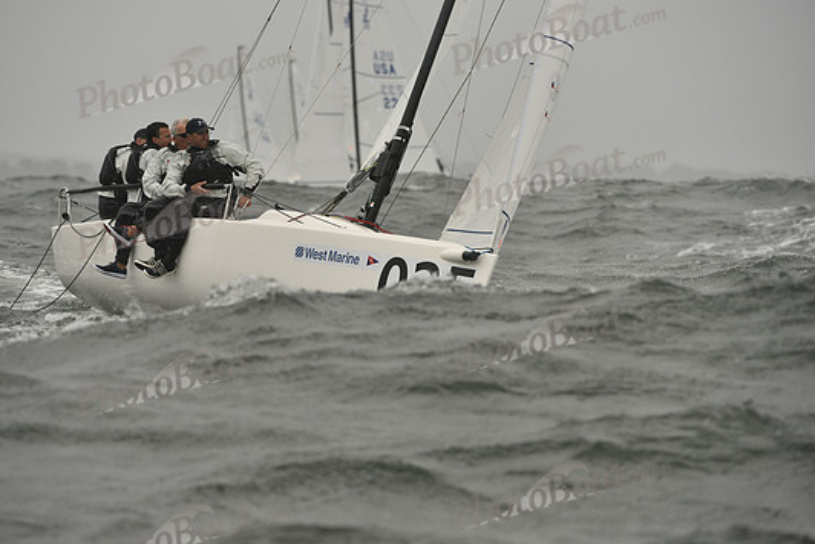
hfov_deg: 6.3
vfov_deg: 4.2
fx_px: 7404
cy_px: 278
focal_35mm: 327
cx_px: 372
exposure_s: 1/1000
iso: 400
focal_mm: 300
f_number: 6.3
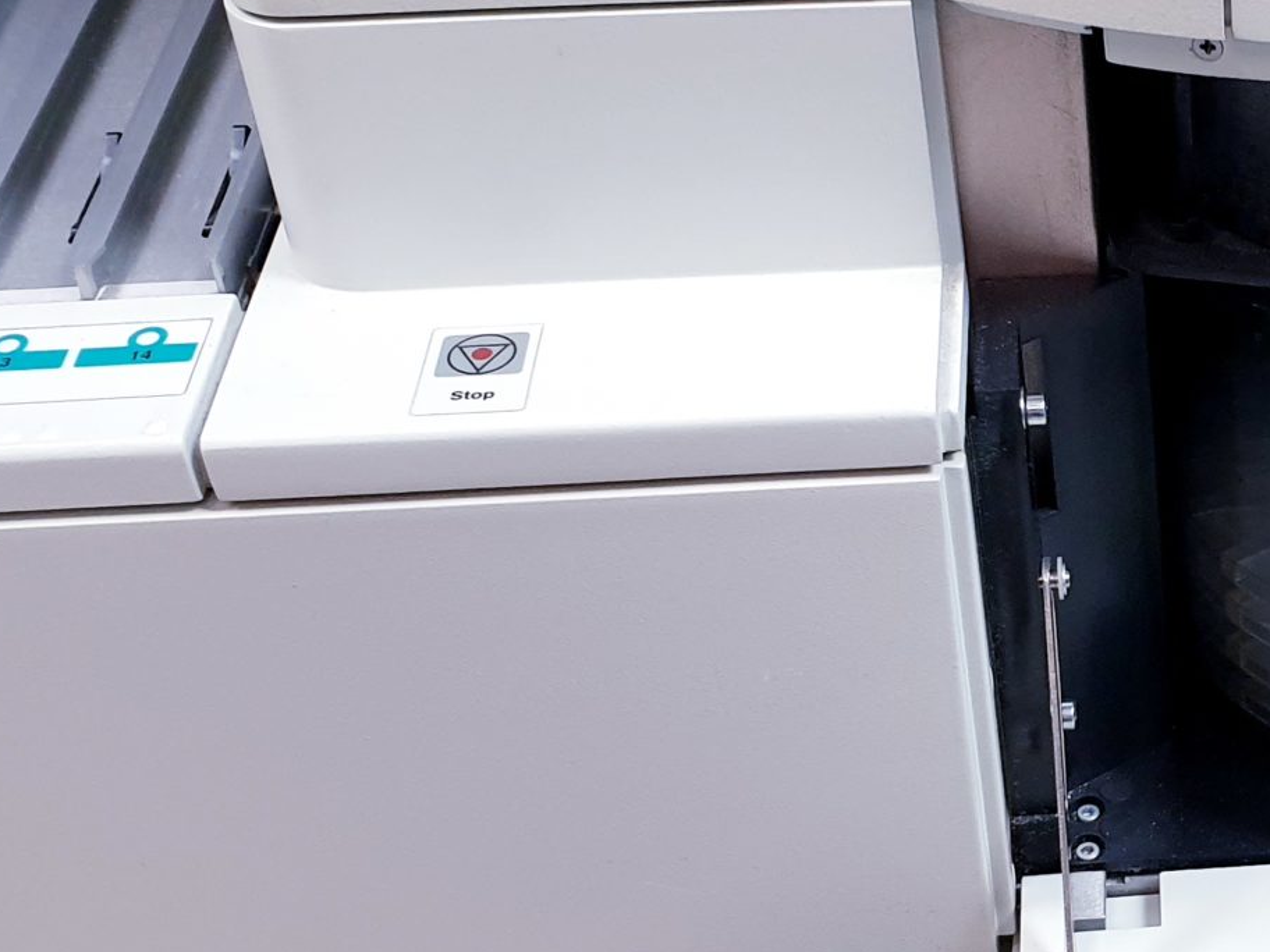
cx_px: 1317
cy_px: 512
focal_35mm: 73
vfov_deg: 20.2
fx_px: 2678
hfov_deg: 25.2
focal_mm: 4.3
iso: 200
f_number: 2.4
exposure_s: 1/50
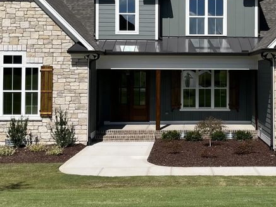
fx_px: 486
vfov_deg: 23.8
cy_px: 54
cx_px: 202
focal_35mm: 61
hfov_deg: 31.2
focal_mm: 5.1
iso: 50
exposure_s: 1/5556
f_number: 1.6
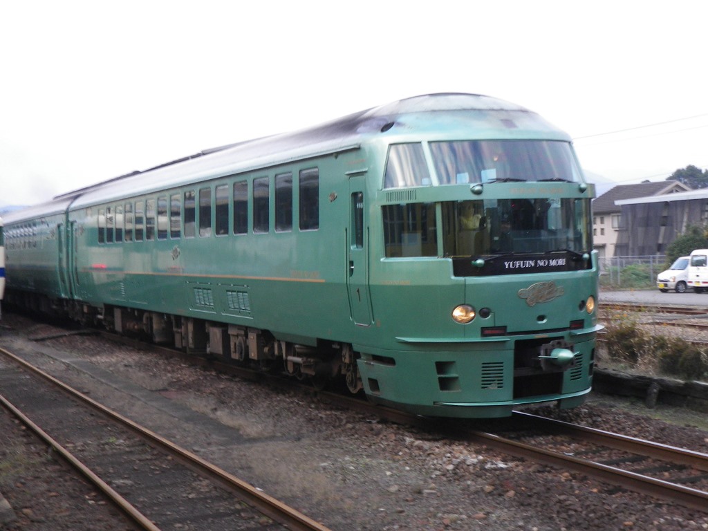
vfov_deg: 32.9
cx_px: 354
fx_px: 900
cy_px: 266
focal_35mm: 44
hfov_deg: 42.9
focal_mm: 7.9
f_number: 3.9
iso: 80
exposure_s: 1/80
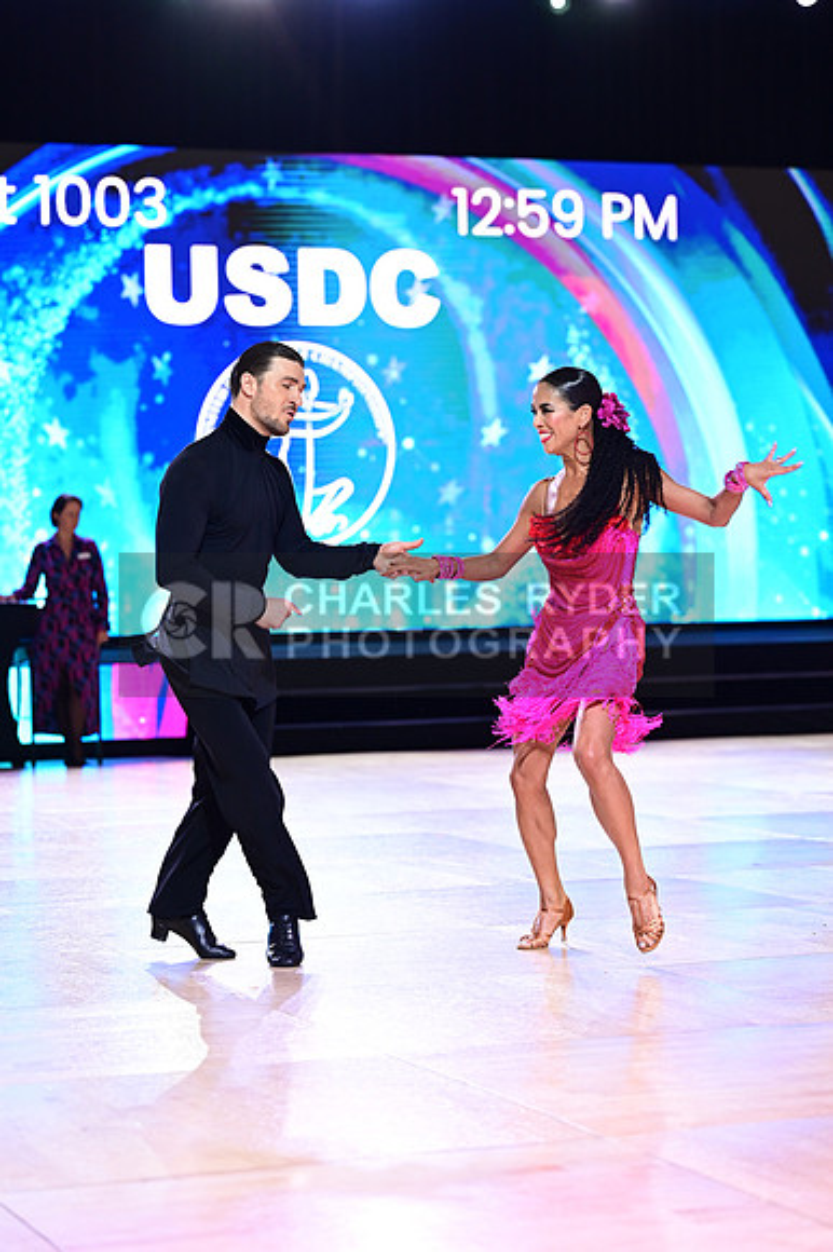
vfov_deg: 23.7
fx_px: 2988
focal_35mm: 86
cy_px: 626
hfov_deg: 15.9
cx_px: 416
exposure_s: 1/400
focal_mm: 86
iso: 2000
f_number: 2.8
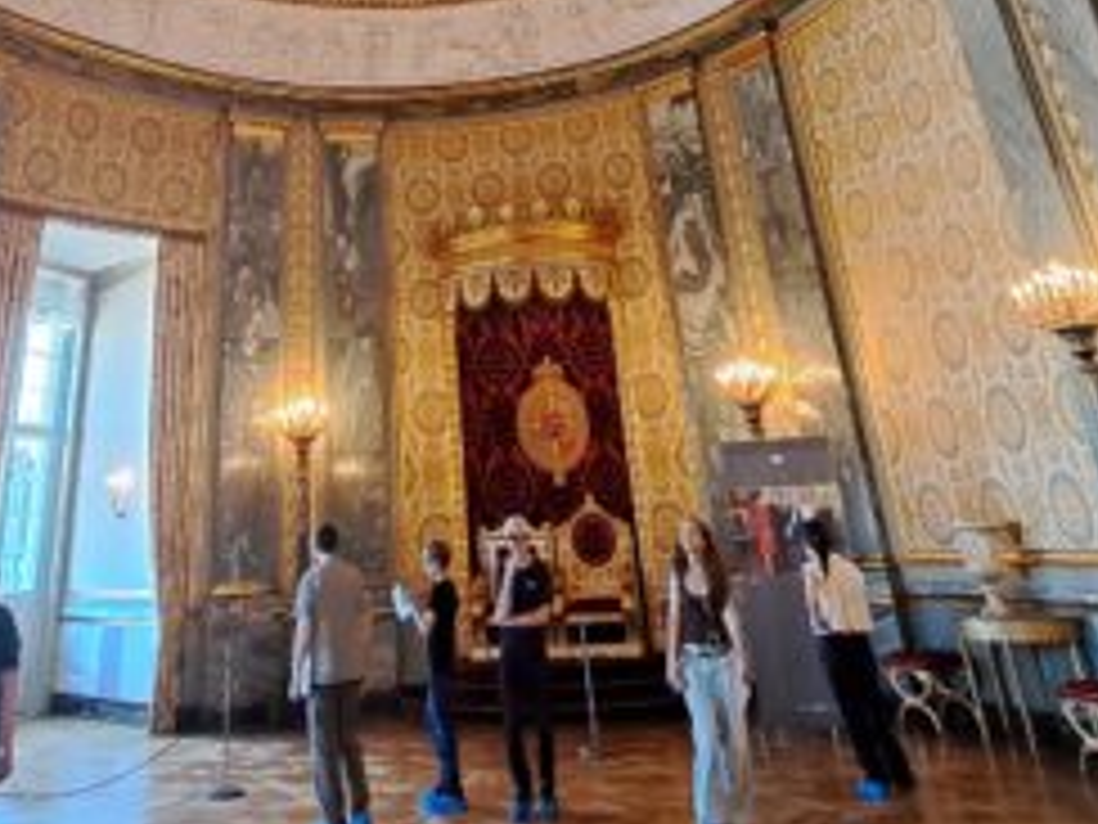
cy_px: -90
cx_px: 450
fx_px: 1015
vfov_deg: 36.9
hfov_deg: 56.5
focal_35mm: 32
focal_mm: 1.74
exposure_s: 1/50
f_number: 2.2
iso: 200
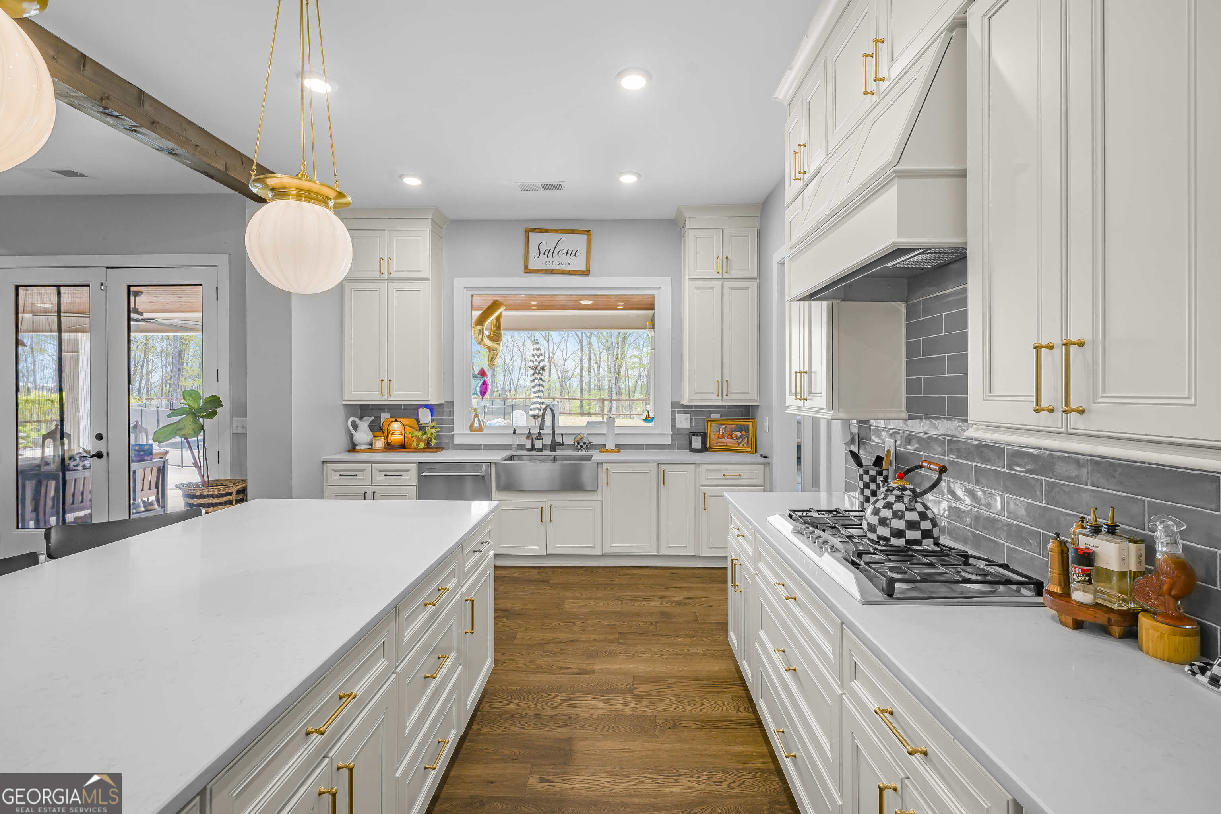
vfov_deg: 73.7
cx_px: 610
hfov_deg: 96.7
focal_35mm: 16
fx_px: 543
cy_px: 407
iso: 320
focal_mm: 16
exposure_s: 1/5
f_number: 8
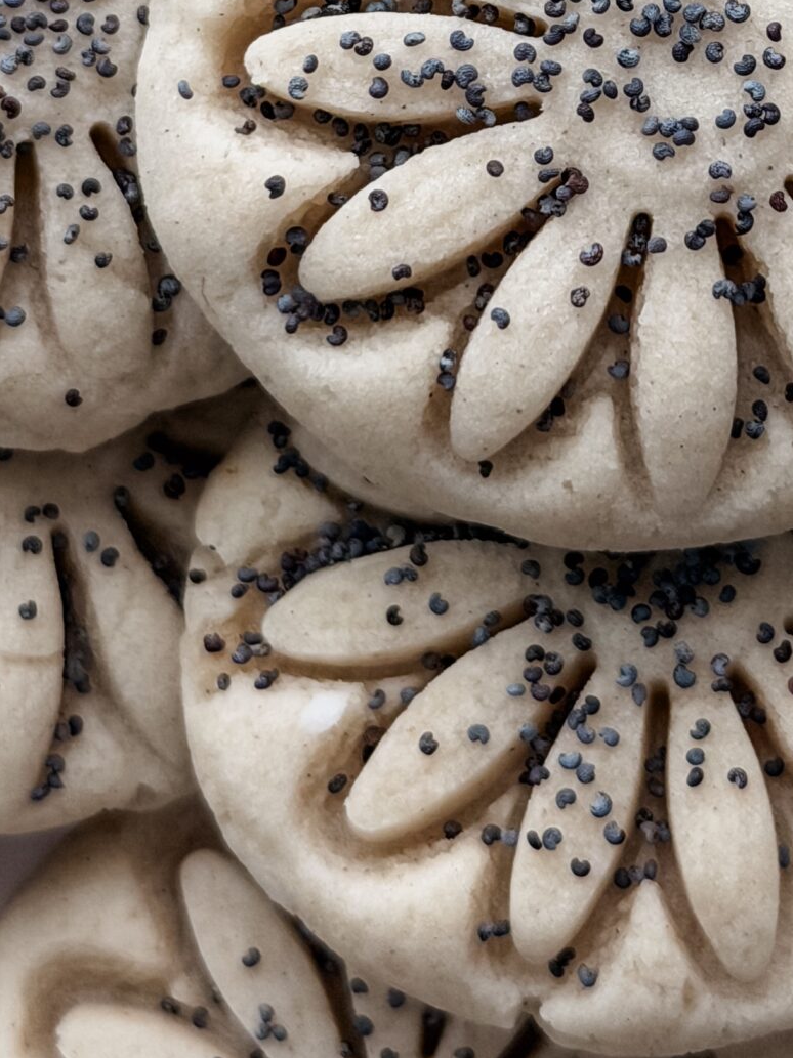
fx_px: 3637
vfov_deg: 16.1
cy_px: -71
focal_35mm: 119
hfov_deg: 12.4
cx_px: 473
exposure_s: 1/400
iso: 64
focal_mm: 6.76
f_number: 1.8
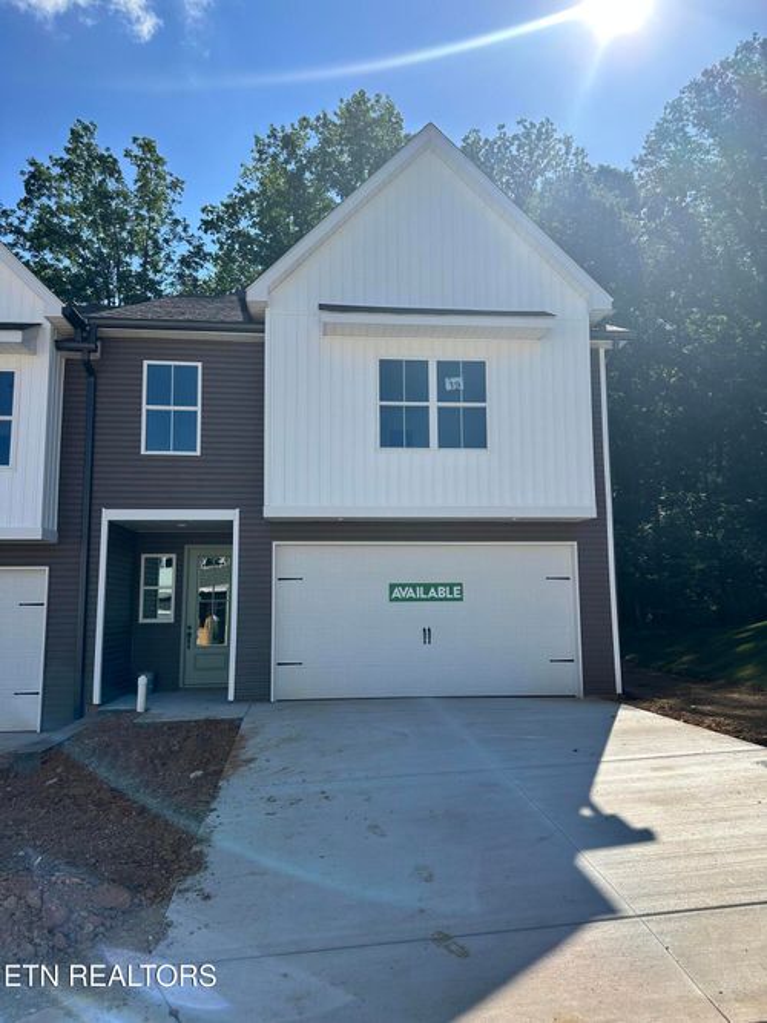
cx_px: 384
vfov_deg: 71.6
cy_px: 512
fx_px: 709
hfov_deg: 56.8
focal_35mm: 24
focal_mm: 6.86
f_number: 1.78
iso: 80
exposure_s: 1/5000
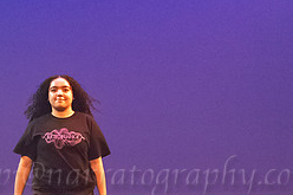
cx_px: 51
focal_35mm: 280
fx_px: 2277
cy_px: 181
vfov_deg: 4.9
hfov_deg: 7.3
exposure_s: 1/400
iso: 4000
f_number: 4
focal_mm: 75
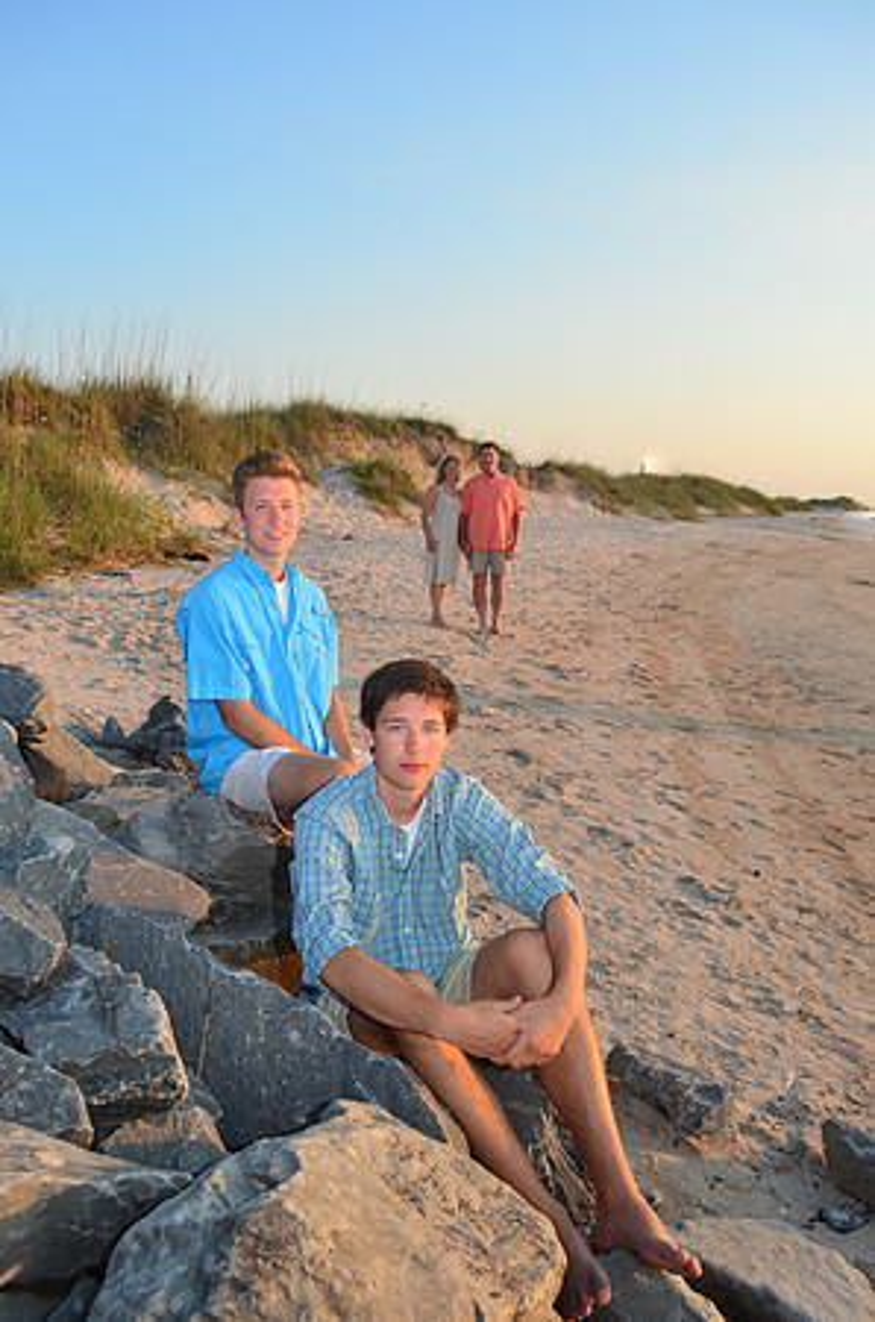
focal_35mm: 27
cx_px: 438
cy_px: 661
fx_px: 989
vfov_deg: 67.5
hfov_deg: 47.7
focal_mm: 18
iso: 200
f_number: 7.1
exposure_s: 1/200
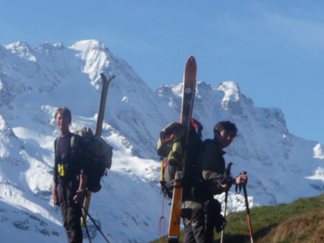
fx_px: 1601
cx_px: 213
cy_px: 136
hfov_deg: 11.5
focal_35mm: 171
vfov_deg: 8.7
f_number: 4.6
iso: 100
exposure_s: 1/800
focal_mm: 13.1
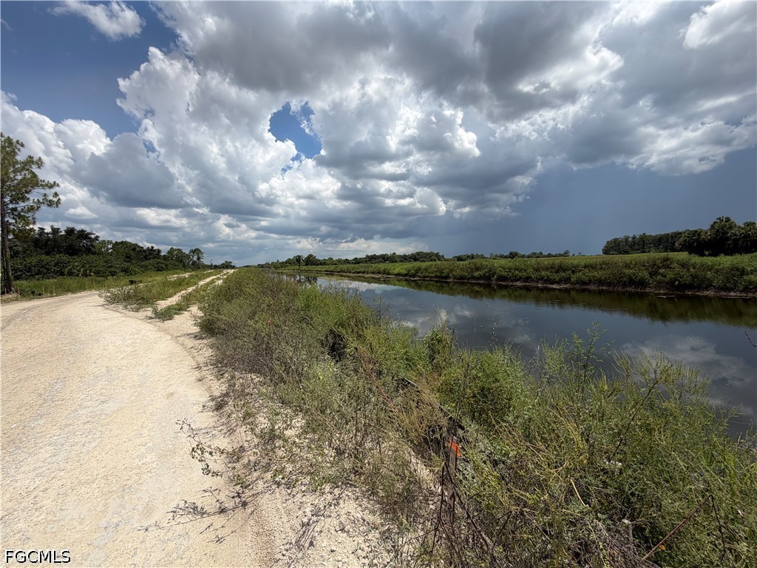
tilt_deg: -3.9
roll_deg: +1.4
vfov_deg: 85.7
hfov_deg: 102.1
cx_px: 378
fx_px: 306
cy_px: 284
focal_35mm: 14
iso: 20
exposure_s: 1/1656
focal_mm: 2.22
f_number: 2.2
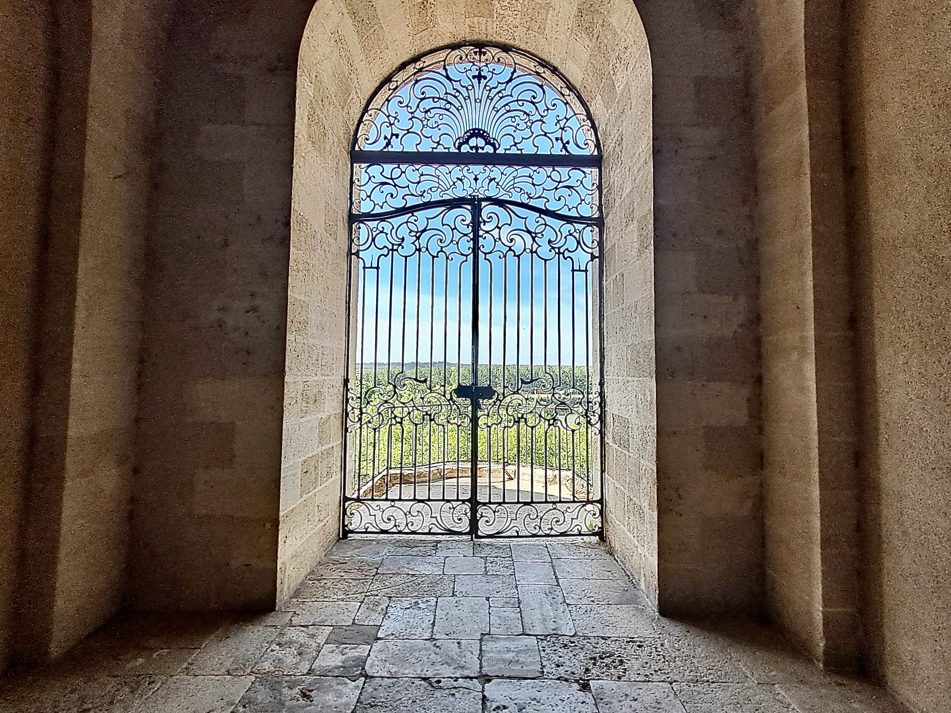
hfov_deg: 91.0
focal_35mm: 17
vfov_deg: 74.7
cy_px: 346
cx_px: 483
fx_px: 467
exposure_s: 1/386
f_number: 2.2
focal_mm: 1.64
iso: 40
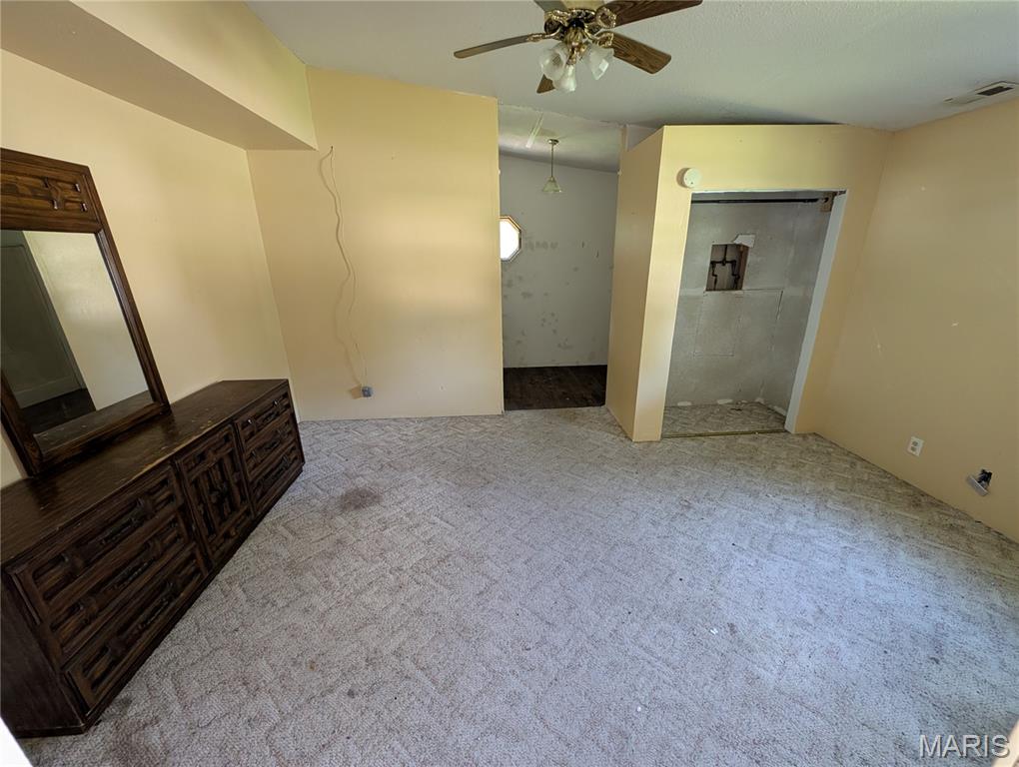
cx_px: 510
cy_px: 384
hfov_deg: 110.5
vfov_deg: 94.6
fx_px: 354
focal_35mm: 12
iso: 487
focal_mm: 2.23
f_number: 1.95
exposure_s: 1/26.5
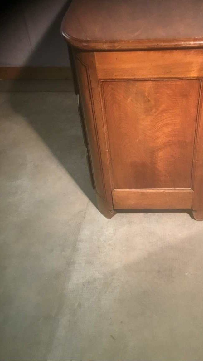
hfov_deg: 33.4
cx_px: 138
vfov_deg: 56.6
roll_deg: +3.4
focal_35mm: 35
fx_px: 335
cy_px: 175
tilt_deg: -42.2
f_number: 2.4
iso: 200
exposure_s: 1/20
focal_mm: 3.3
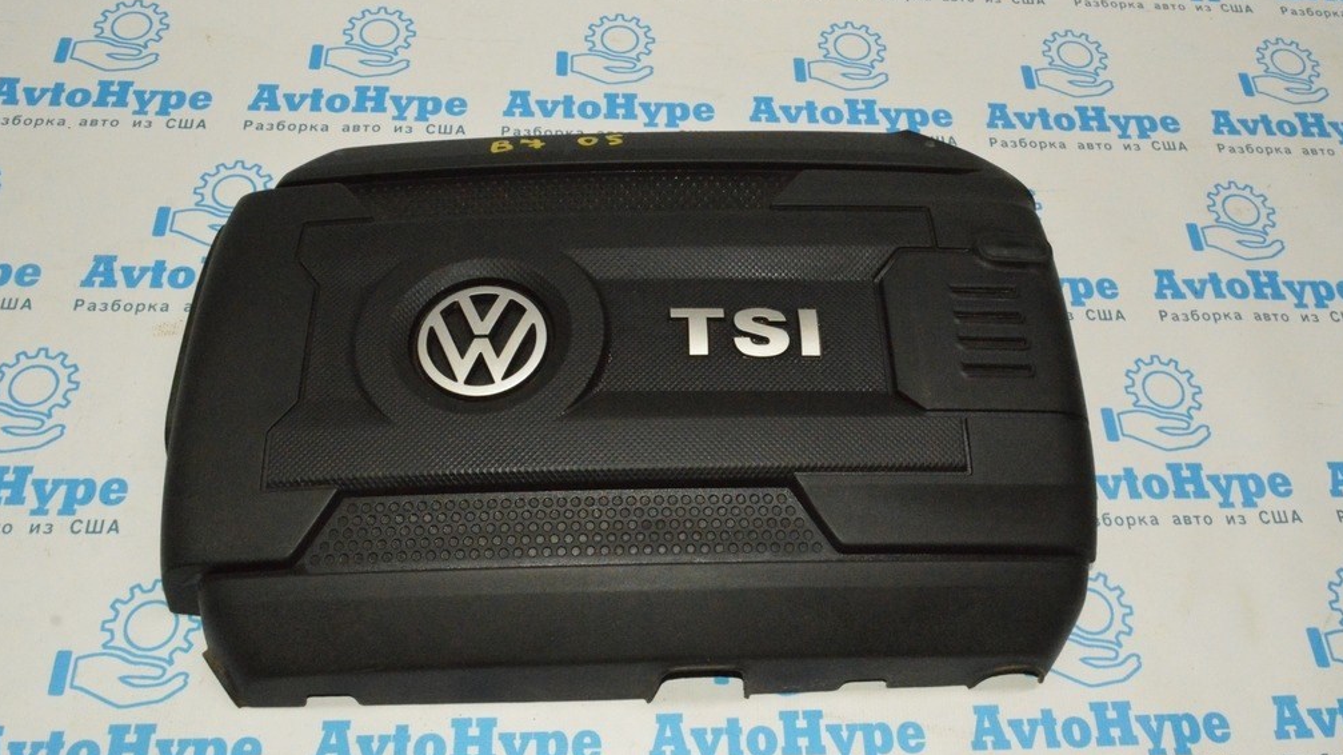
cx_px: 675
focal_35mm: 34
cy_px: 339
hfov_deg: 58.7
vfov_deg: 35.1
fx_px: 1194
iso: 6400
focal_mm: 21
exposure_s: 1/200
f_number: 16
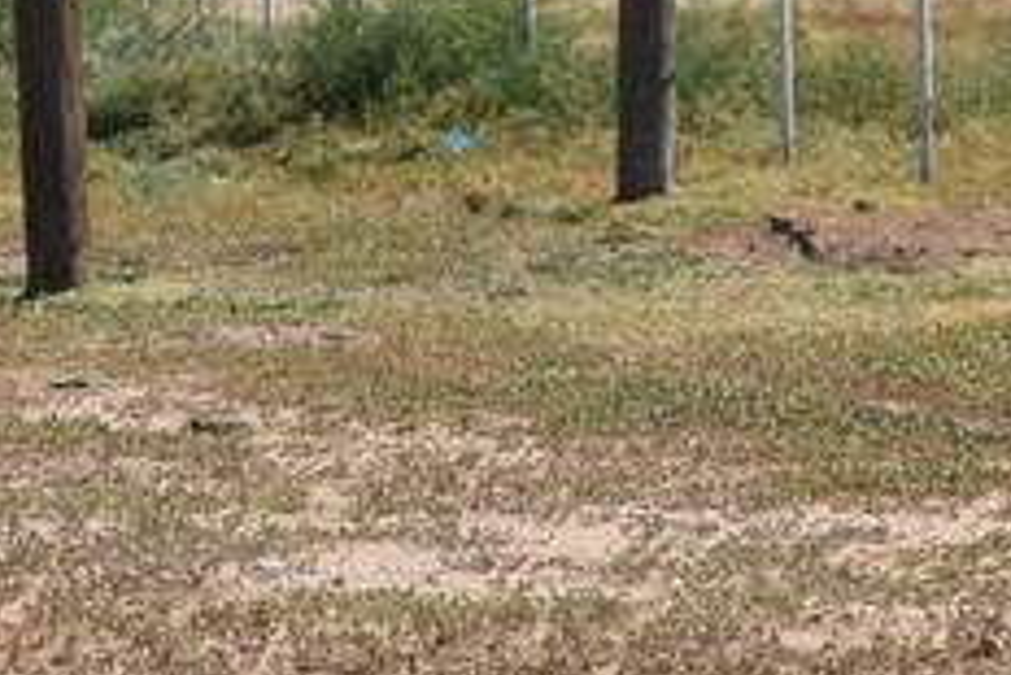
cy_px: 544
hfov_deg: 7.9
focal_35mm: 257
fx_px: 7215
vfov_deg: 5.4
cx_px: -161
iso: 100
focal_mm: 31
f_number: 9
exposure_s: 1/320
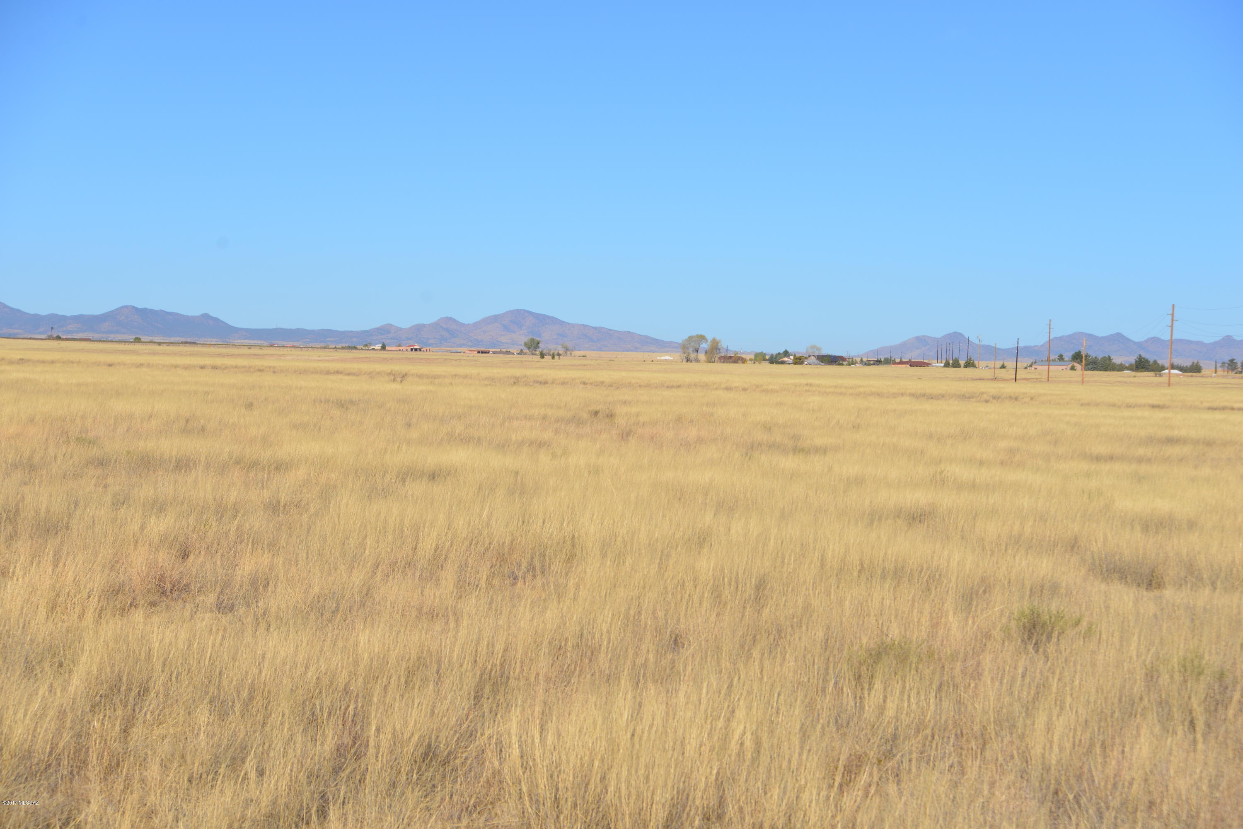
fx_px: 2936
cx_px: 622
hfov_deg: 23.9
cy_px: 414
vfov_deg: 16.1
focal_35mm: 85
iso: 200
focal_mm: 85
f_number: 8
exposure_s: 1/1000
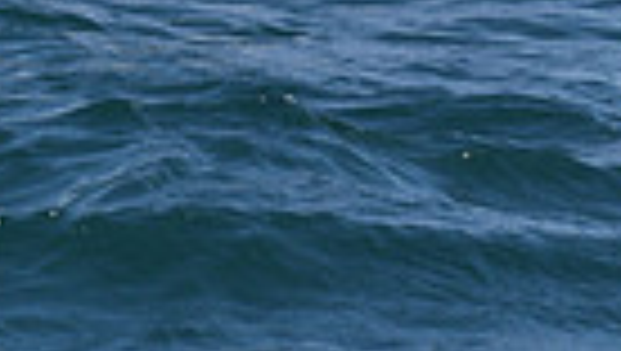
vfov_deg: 3.2
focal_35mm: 373
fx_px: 6149
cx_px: 227
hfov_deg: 5.8
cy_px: -950
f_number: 10
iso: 250
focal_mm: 85
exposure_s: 1/800
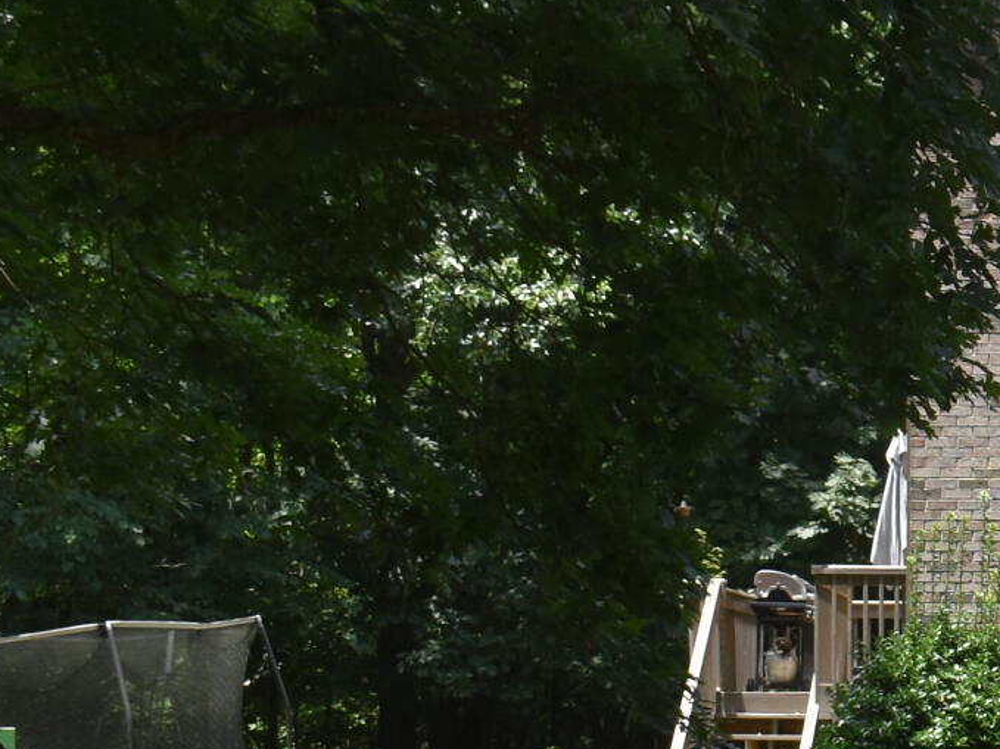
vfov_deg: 9.7
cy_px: 534
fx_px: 4419
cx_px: 1869
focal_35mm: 153
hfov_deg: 11.8
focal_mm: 24
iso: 200
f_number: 7.1
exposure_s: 1/250
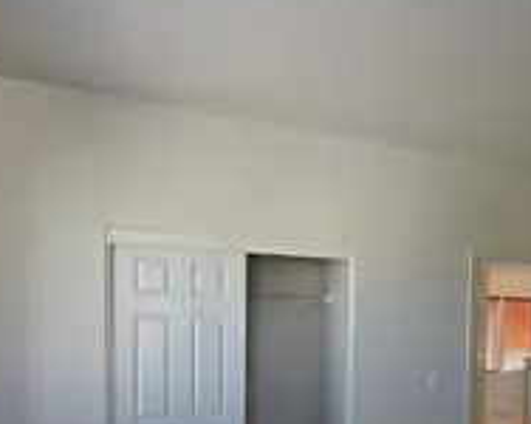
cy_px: 342
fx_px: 424
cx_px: 342
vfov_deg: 49.8
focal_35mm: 27
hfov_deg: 62.9
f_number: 1.9
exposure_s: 1/120
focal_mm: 2.2
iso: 100
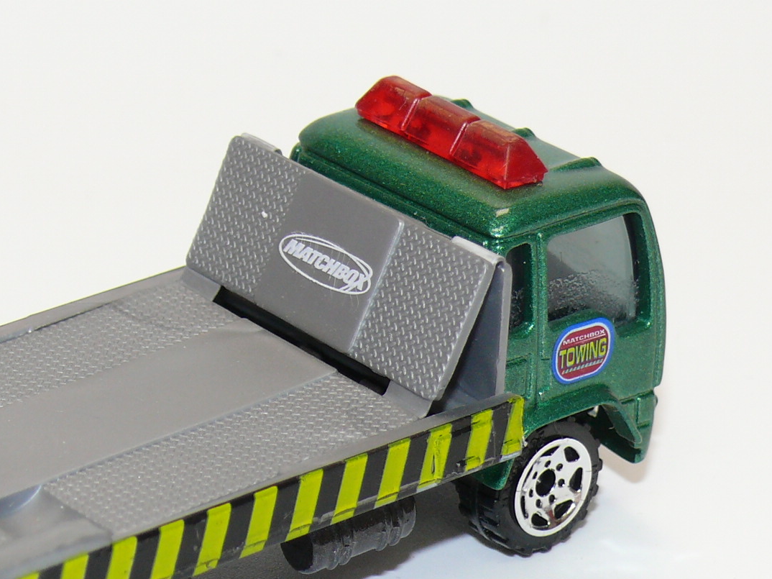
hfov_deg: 13.0
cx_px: 227
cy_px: 397
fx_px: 3389
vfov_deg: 9.7
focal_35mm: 152
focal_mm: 13.3
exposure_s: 1/30
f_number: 4
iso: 100
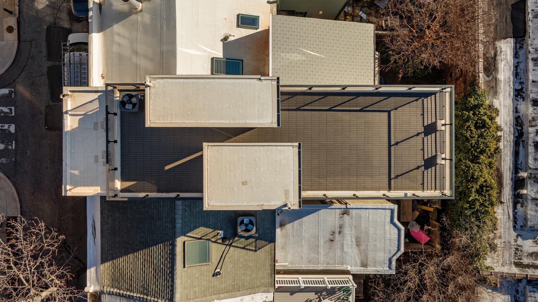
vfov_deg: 42.9
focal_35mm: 27
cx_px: 264
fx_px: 385
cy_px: 140
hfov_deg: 69.9
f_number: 7.1
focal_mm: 12.29
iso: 100
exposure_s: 1/50
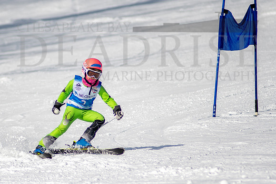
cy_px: 111
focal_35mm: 689
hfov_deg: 3.0
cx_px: 88
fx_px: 5282
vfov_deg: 2.0
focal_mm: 300
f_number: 2.8
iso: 100
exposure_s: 1/6400
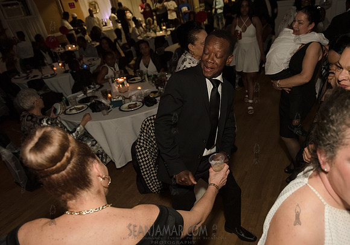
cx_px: 211
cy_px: 141
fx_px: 282
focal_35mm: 29
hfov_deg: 63.1
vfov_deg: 46.8
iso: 2000
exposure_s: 1/250
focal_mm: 24
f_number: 3.5
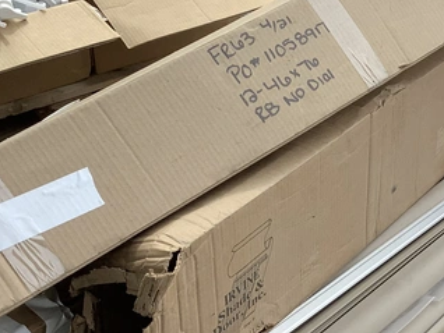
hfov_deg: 26.5
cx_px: 297
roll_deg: -1.9
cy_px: 265
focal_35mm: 73
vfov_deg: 20.0
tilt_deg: -44.1
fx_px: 937
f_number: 2.4
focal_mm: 3.3
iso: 25
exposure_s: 1/413
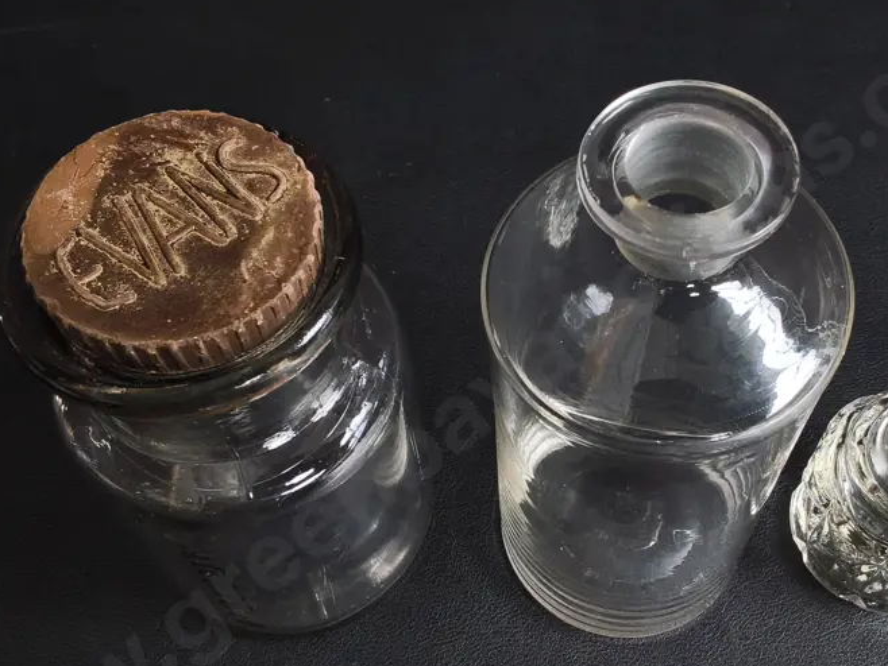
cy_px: 383
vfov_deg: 34.3
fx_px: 1078
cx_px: 511
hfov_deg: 44.6
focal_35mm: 42
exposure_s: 1/100
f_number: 2
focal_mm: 2.87
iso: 80
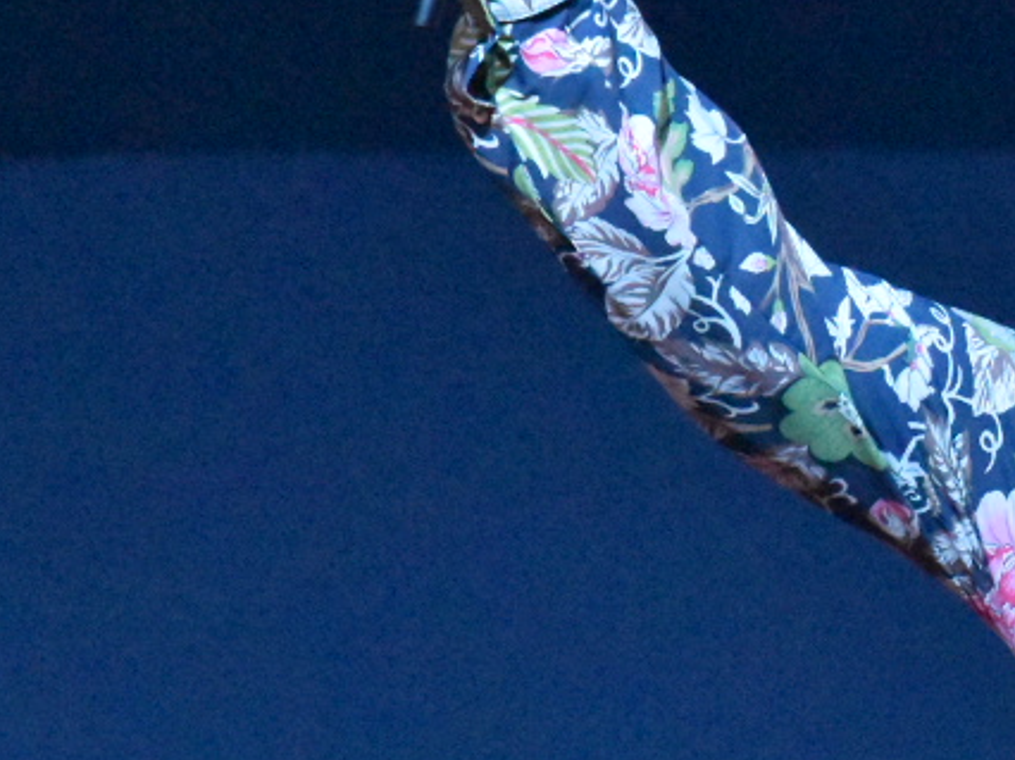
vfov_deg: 1.9
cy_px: 379
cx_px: 1368
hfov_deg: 2.6
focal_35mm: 768
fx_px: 22506
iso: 12800
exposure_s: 1/125
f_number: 5.6
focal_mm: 140
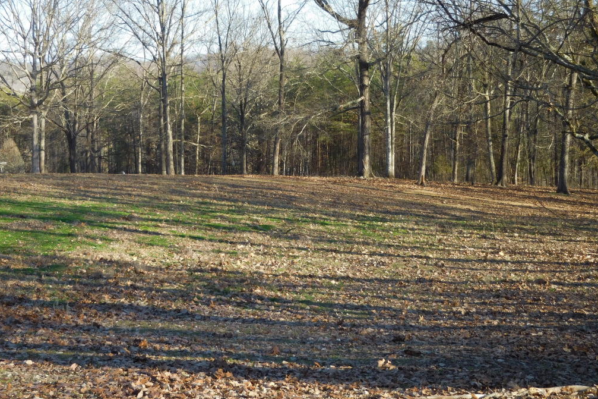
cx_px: 300
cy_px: 181
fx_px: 913
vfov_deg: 24.6
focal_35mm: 55
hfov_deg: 36.3
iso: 125
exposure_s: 1/200
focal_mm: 9.4
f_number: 4.3
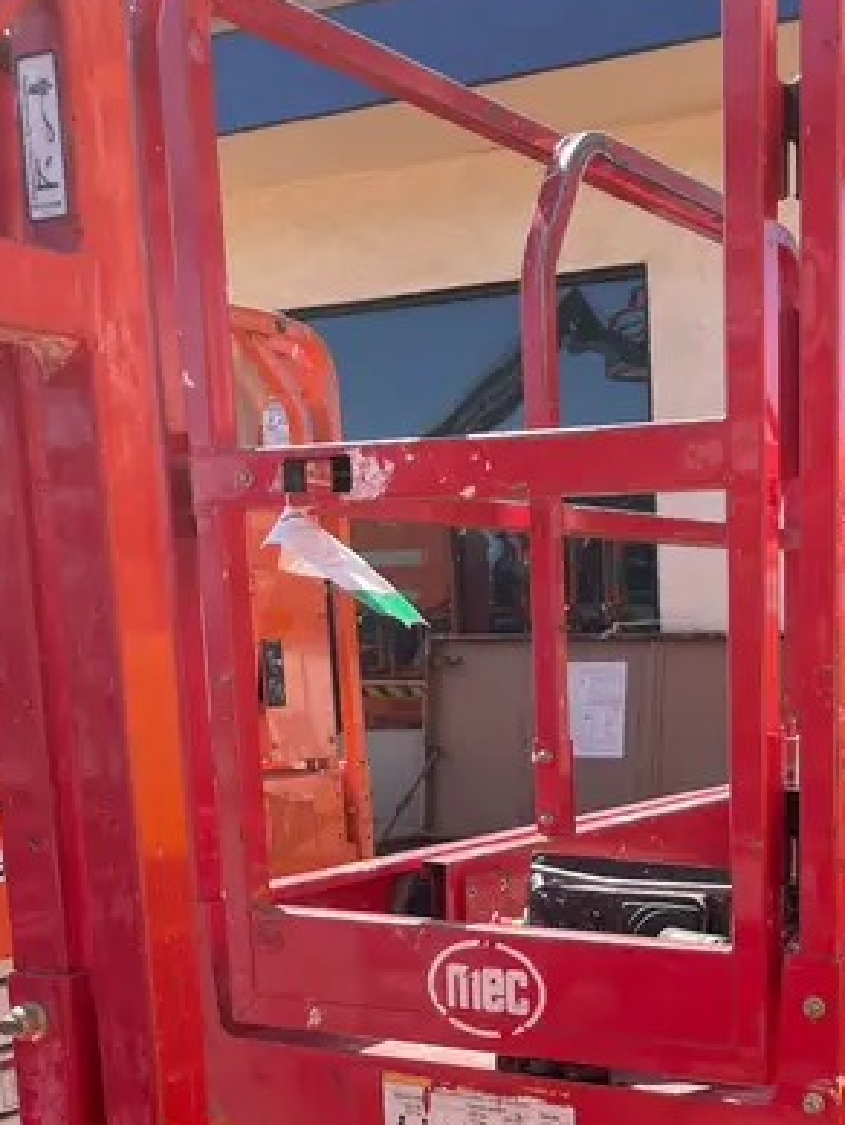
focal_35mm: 49
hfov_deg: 28.9
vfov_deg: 37.3
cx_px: 706
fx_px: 1594
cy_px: 927
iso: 32
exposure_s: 1/812
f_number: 1.6
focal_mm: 4.2
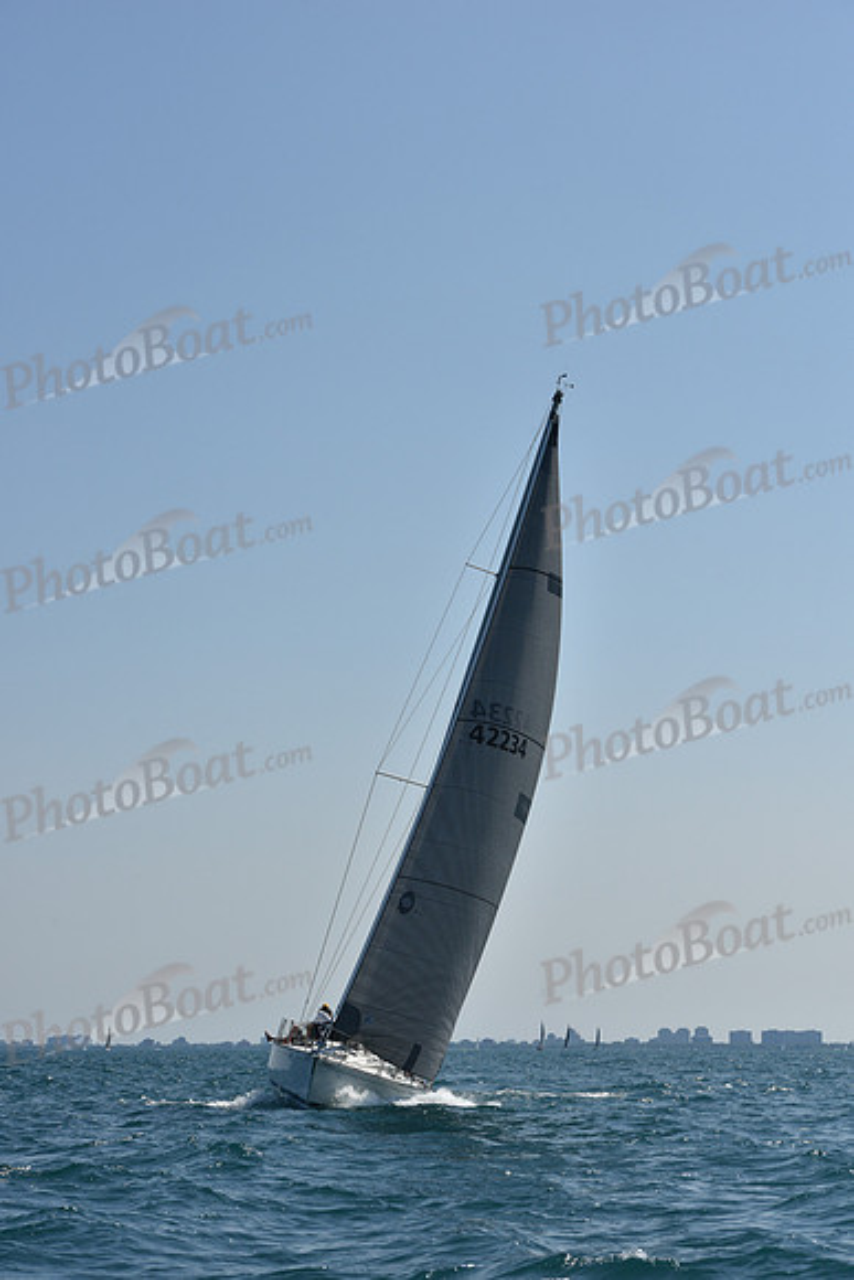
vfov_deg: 23.6
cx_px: 427
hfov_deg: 15.9
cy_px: 640
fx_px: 3058
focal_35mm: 86
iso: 250
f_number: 8
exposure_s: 1/1600
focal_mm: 86
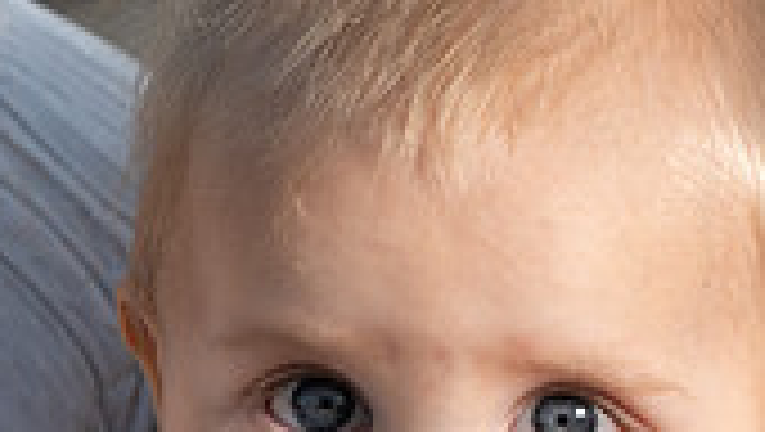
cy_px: 760
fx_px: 5908
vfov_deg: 4.2
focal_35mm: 291
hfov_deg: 7.4
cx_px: 472
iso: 100
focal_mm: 105
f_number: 6.3
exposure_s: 1/160
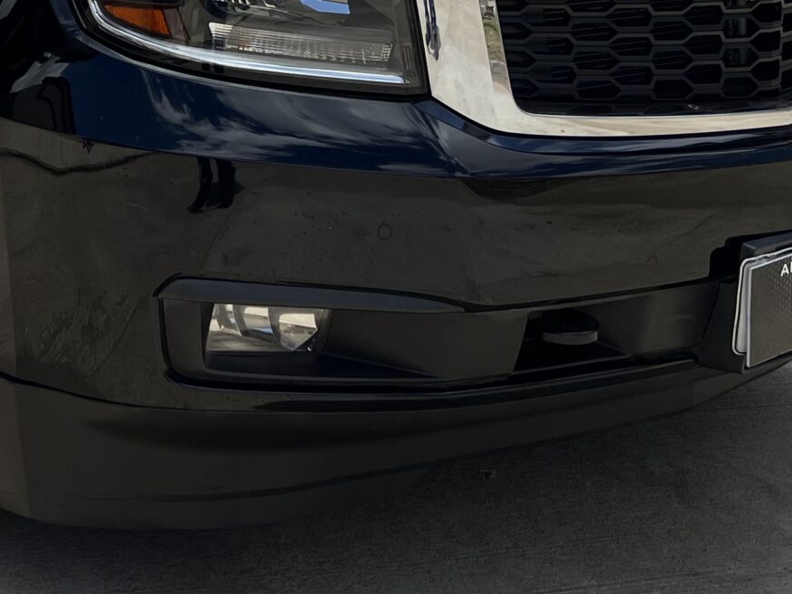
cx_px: 73
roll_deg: -0.6
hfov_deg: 24.9
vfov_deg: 17.8
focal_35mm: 76
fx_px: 1739
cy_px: -239
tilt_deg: -2.2
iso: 50
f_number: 1.5
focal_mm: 5.7
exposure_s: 1/6993
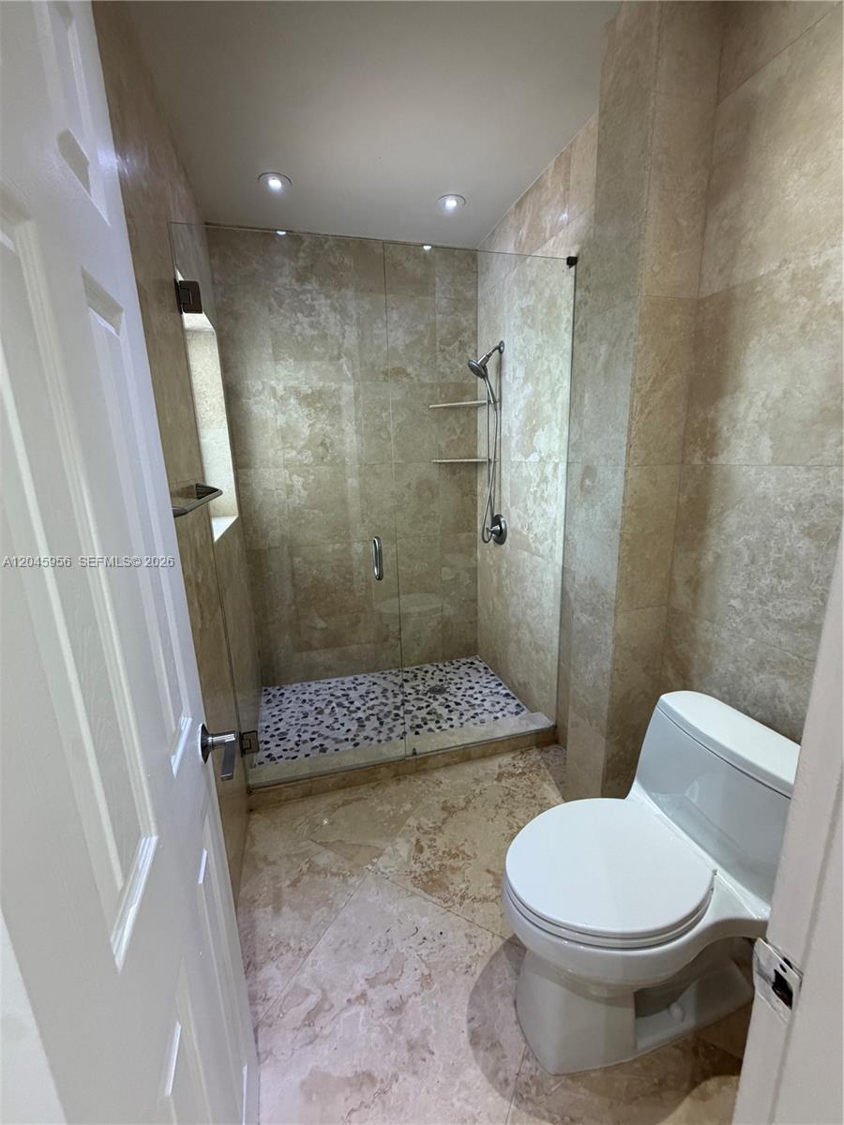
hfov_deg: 85.7
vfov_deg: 102.1
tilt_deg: -12.7
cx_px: 422
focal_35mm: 14
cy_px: 562
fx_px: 455
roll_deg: +1.2
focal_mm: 2.22
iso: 200
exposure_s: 1/120
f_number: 2.2
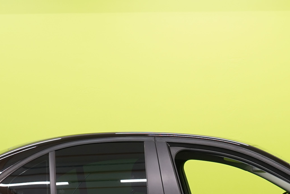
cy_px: 240
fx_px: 1104
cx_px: 212
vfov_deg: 9.9
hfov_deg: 14.9
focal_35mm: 137
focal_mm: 47
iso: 400
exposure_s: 1/30
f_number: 5
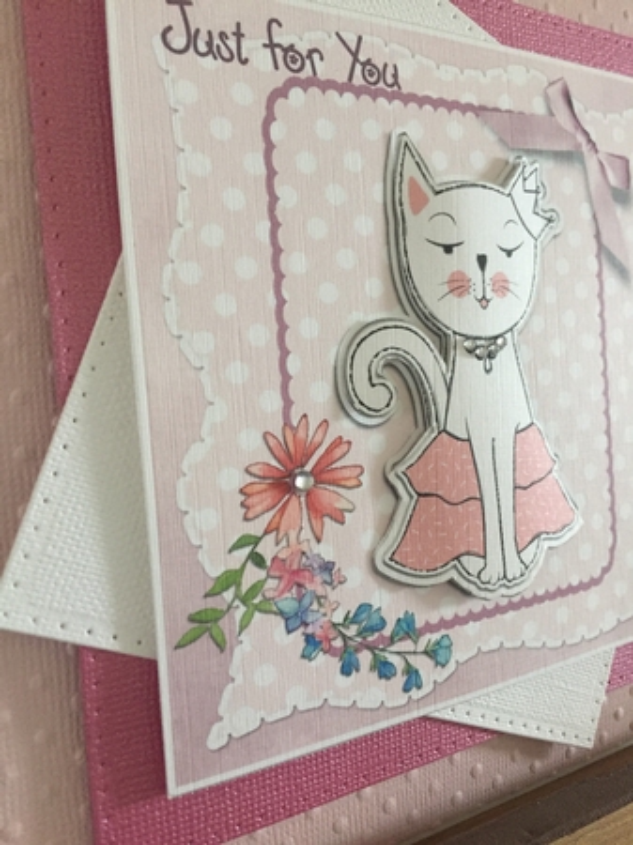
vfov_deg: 61.7
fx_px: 708
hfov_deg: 48.2
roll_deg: -3.2
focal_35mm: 29
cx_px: 316
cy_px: 422
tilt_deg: -13.7
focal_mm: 4.15
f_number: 2.2
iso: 200
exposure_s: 1/33
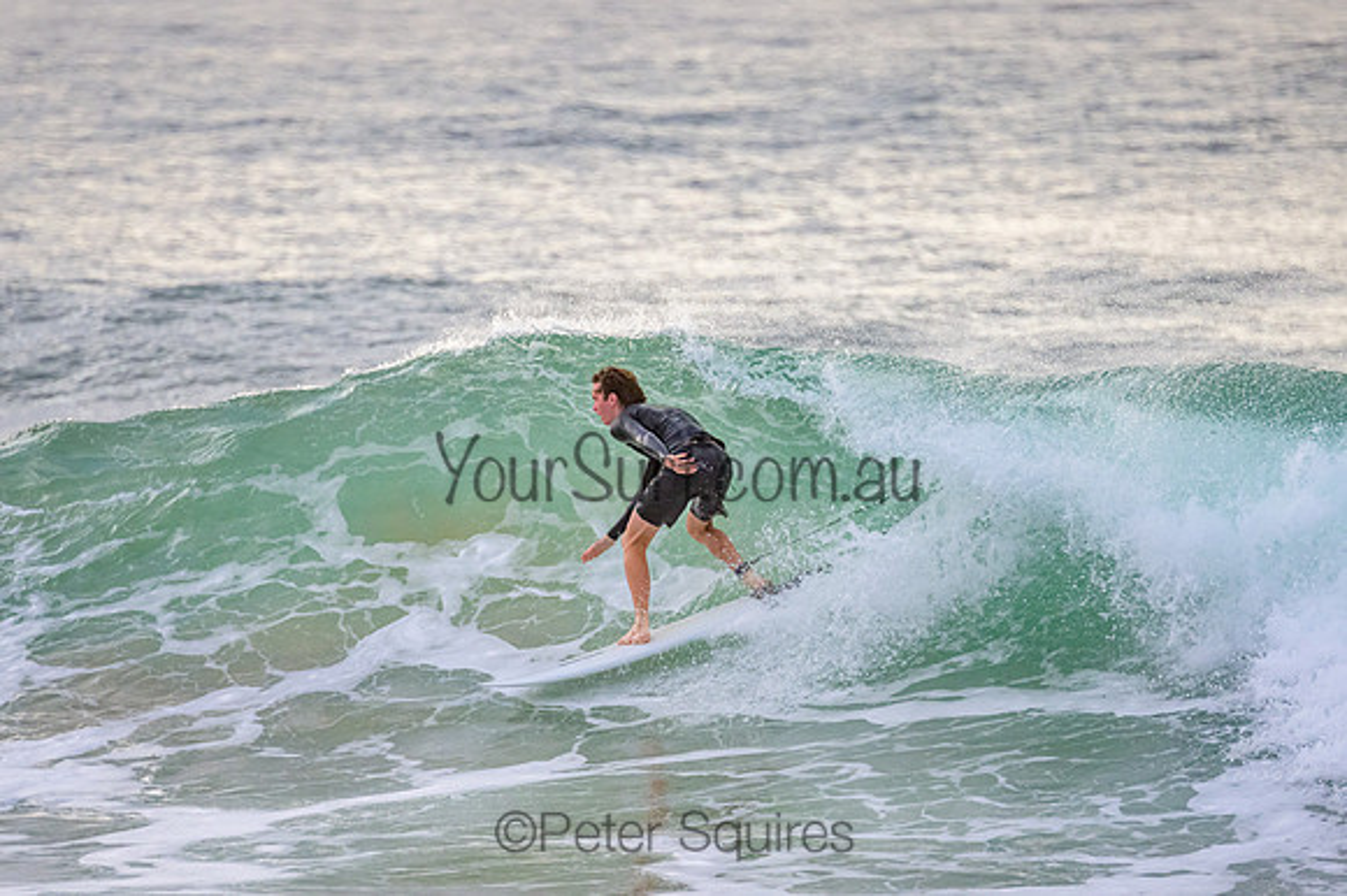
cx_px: 674
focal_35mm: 600
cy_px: 448
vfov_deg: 2.3
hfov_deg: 3.4
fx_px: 22436
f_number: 5.6
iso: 720
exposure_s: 1/2500
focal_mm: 400
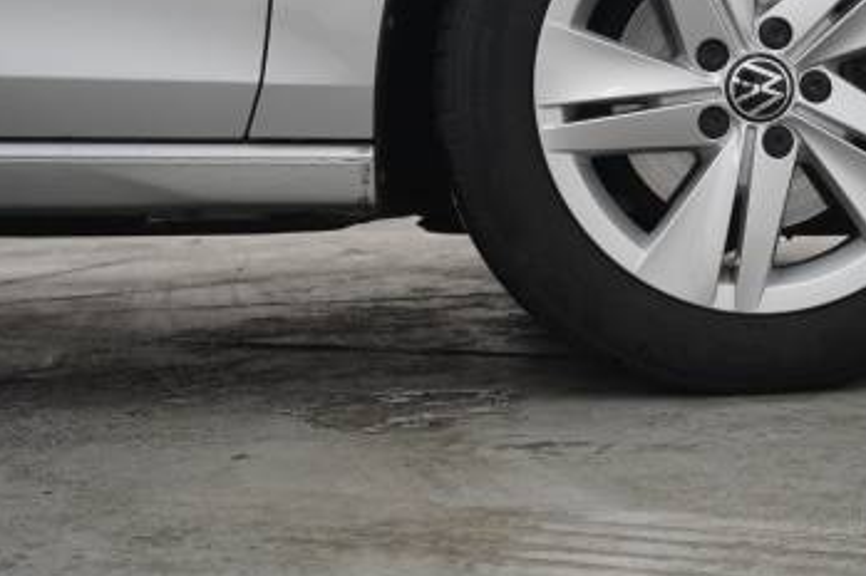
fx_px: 1586
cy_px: 102
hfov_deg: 29.7
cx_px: 707
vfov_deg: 20.3
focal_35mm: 66
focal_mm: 24
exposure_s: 1/200
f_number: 4
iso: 1600
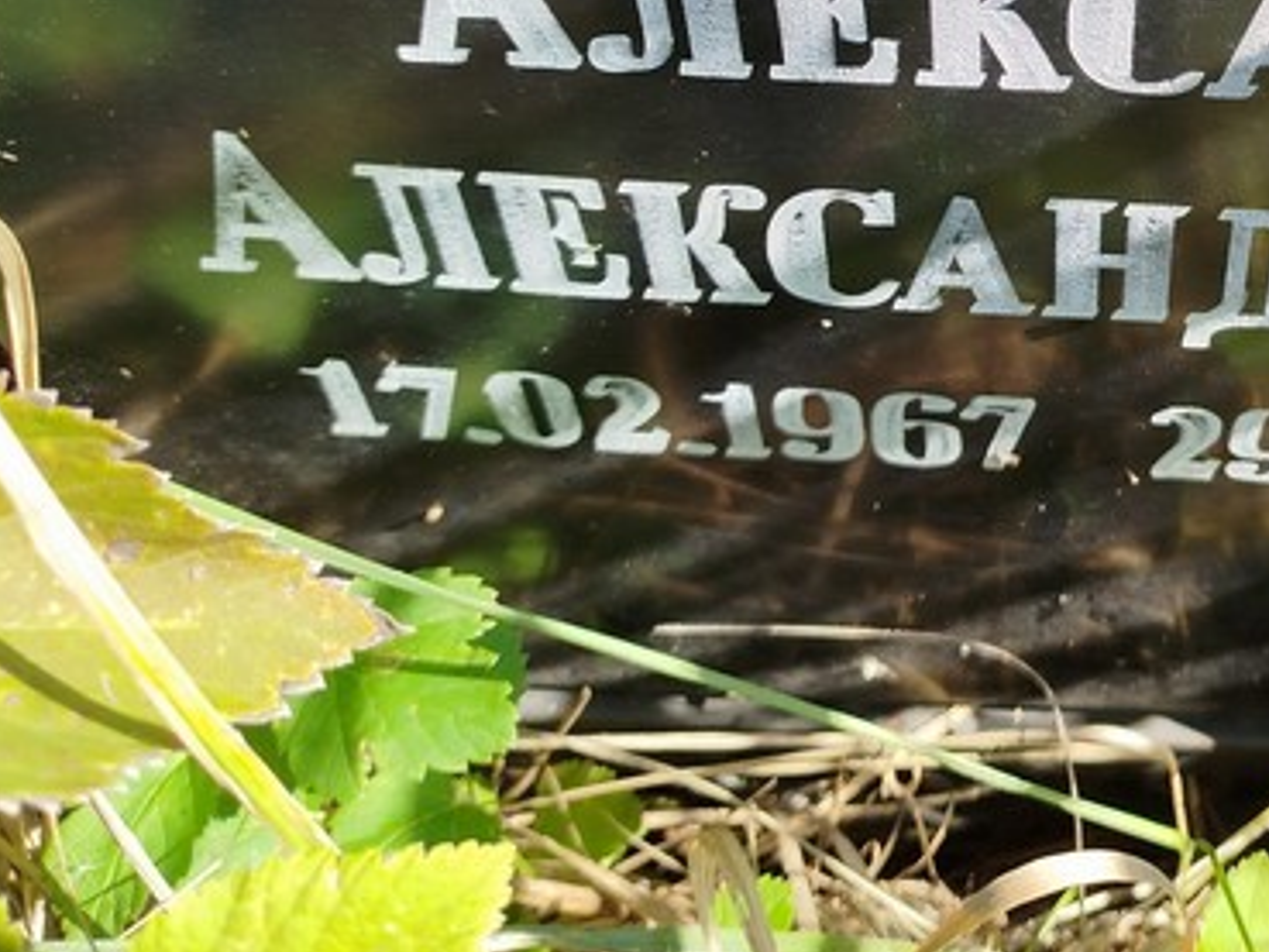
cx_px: 1135
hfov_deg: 34.8
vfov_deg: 26.7
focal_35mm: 52
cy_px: 31
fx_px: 1907
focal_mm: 5.31
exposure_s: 1/261
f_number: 1.7
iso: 50
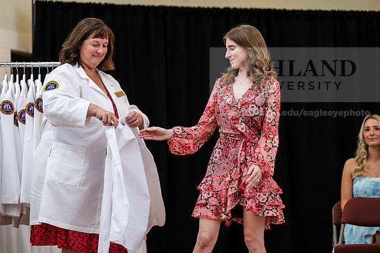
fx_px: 1320
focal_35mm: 125
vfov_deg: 11.0
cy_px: 126
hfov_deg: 16.4
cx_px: 190
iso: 1600
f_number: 3.5
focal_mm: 125
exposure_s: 1/200
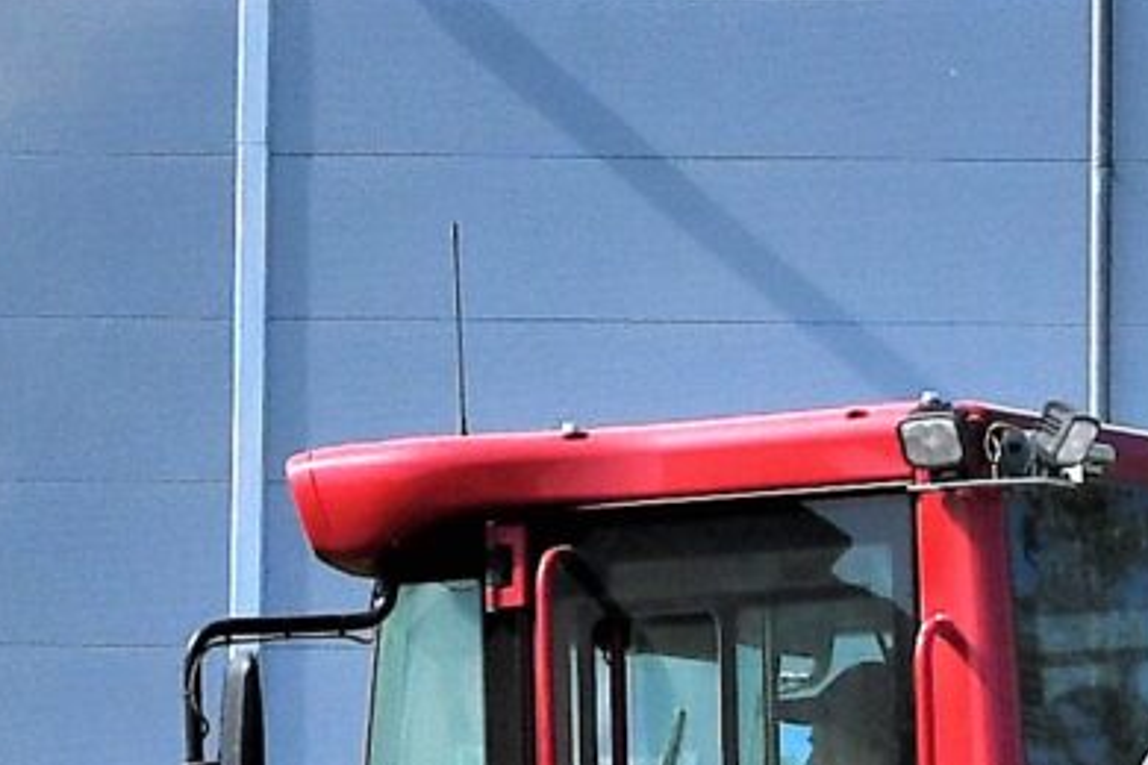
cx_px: 341
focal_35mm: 315
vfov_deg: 4.4
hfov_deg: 6.5
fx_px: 10044
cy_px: 613
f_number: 5
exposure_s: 1/4000
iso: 200
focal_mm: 32
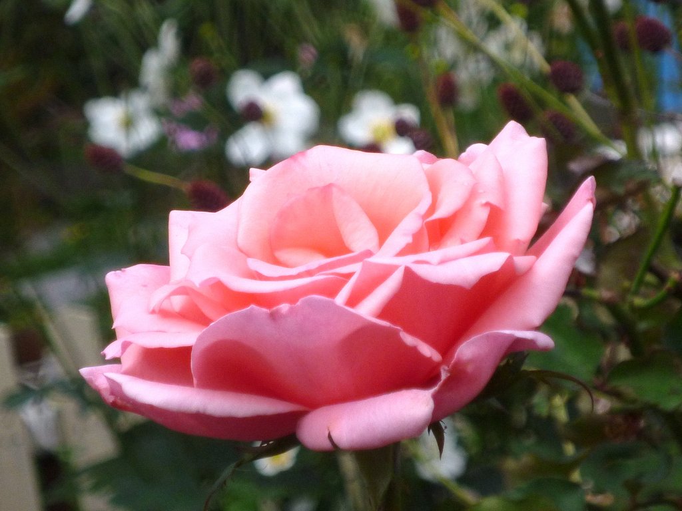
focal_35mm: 195
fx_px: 3842
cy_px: 256
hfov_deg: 10.1
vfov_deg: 7.6
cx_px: 341
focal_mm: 22
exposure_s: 1/125
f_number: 5.9
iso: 200
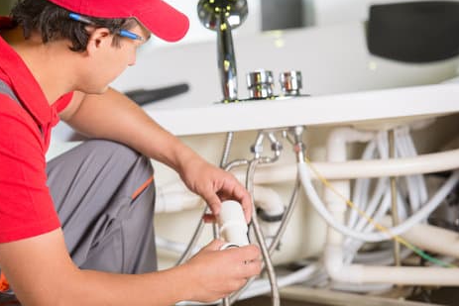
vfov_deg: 7.5
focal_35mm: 184
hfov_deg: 11.2
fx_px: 2347
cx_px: 194
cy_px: 171
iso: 400
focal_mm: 155
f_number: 4
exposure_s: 1/125
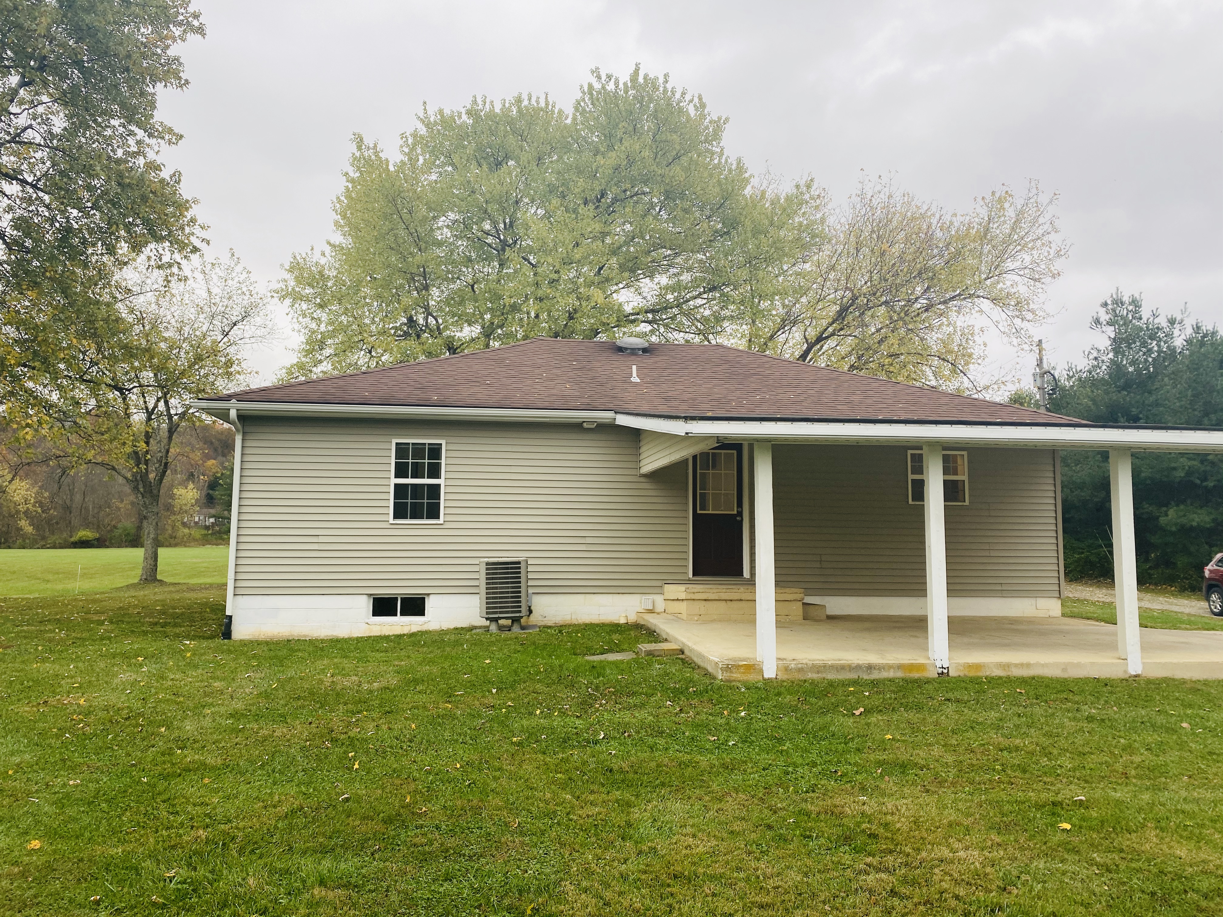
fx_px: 919
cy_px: 458
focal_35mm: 26
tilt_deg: +5.6
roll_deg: -1.6
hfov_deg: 67.3
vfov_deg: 53.1
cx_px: 612
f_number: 1.8
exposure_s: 1/236
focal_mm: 4.25
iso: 32
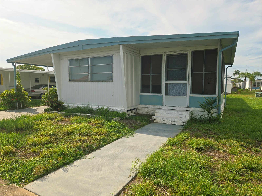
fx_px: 174
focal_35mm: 23
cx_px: 131
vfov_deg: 58.9
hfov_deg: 73.9
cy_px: 98
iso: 25
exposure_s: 1/2378
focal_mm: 5.4
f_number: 1.8
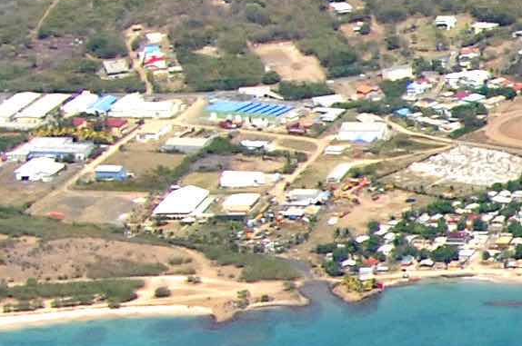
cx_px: 1396
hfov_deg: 7.1
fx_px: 3895
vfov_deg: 5.1
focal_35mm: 269
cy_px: 364
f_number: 6.3
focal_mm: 24
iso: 400
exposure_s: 1/1250
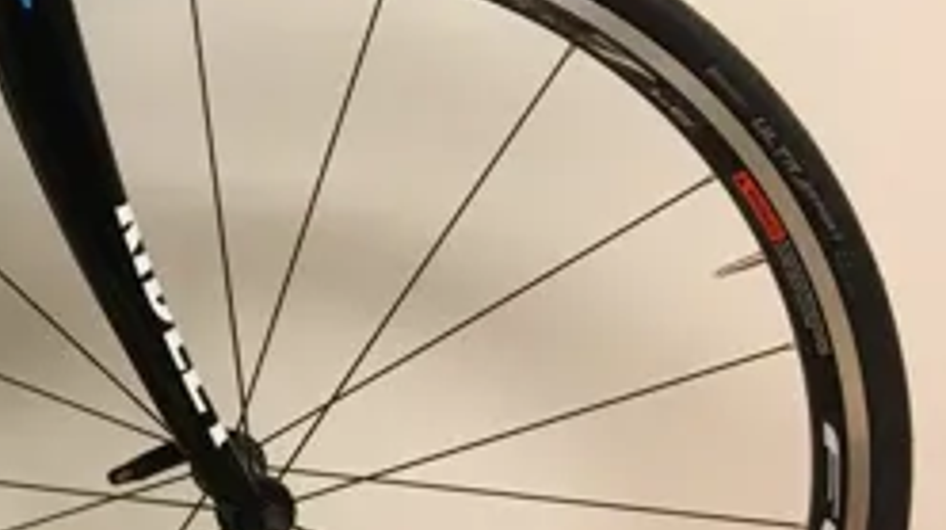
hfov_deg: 18.1
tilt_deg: -12.9
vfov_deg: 11.8
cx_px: -565
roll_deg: +1.2
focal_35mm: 102
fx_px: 2556
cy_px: 53
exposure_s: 1/33
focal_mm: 4.15
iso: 80
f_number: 2.2
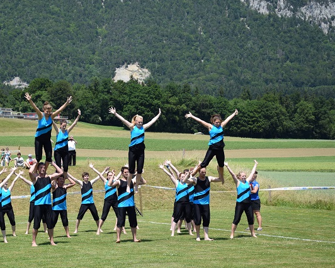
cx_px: 115
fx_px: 793
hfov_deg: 23.7
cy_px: 148
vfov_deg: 19.2
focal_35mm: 80
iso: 400
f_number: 6.3
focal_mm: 42
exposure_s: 1/1600
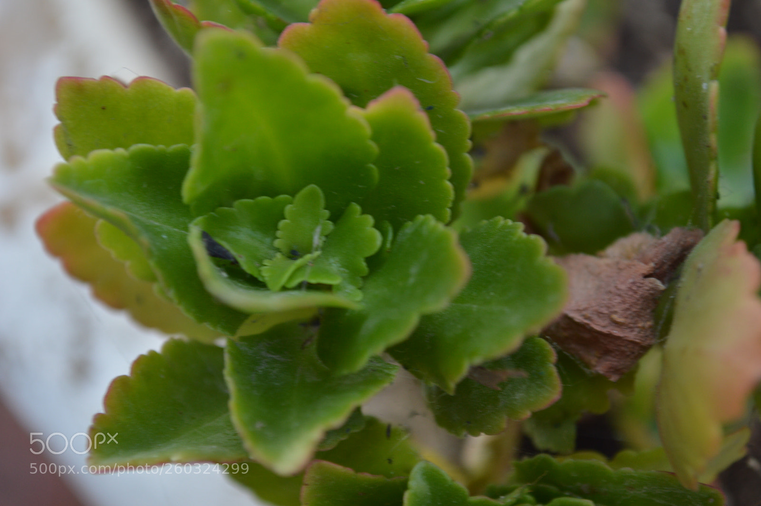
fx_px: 1742
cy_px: 253
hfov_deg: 24.6
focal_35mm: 82
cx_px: 380
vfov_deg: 16.5
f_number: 6.3
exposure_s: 1/60
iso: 200
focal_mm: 55
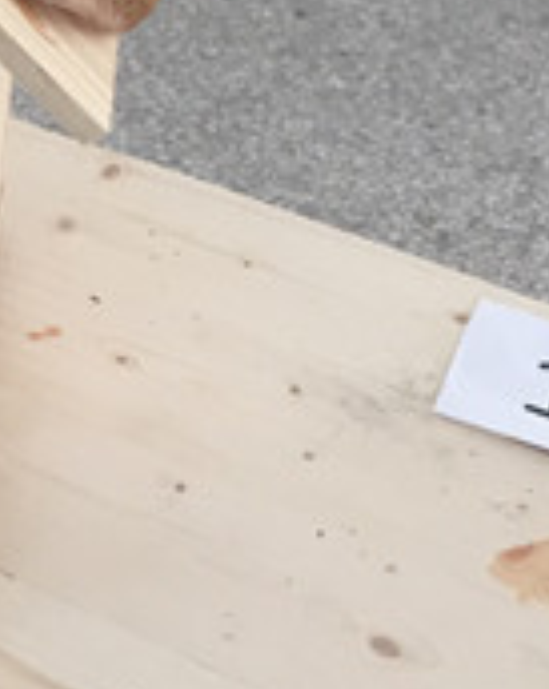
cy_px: 68
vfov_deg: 19.1
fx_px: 2016
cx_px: -317
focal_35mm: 99
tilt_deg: -36.2
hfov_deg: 14.3
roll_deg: -2.0
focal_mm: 4.15
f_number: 2.2
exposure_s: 1/33
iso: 50
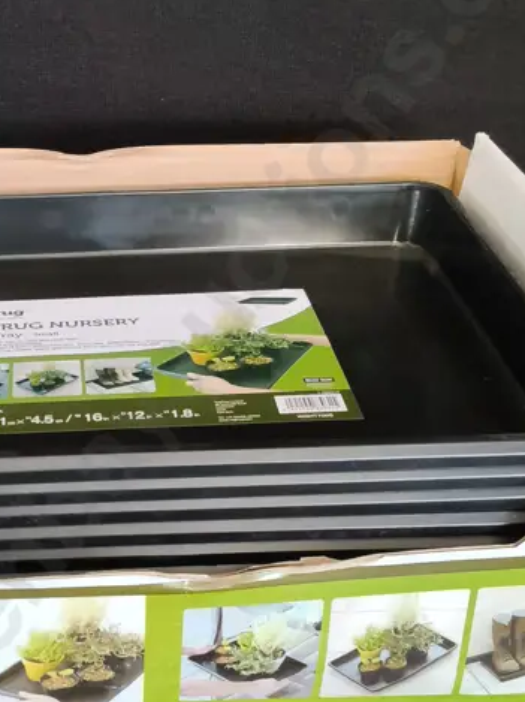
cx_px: 151
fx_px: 1195
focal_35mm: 59
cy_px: 406
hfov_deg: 24.6
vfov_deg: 32.7
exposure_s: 1/60
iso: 400
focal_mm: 2.87
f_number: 2
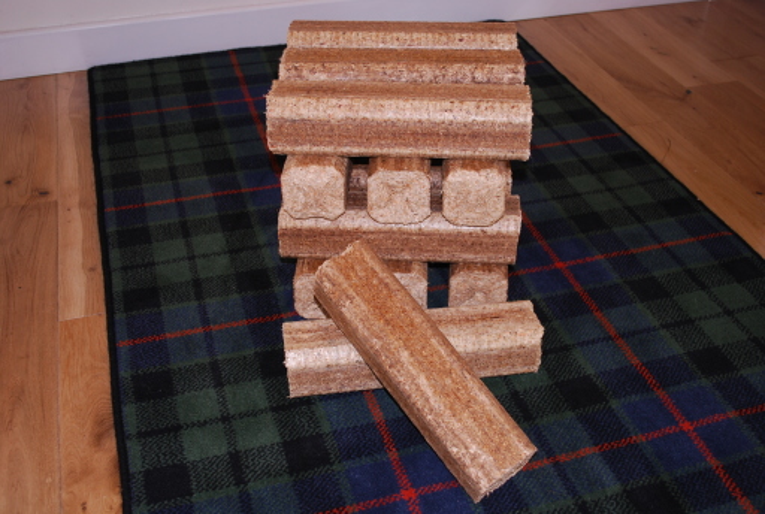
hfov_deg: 49.4
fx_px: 831
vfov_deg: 34.4
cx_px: 382
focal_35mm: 39
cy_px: 257
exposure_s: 1/60
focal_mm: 26
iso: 200
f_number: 4.5
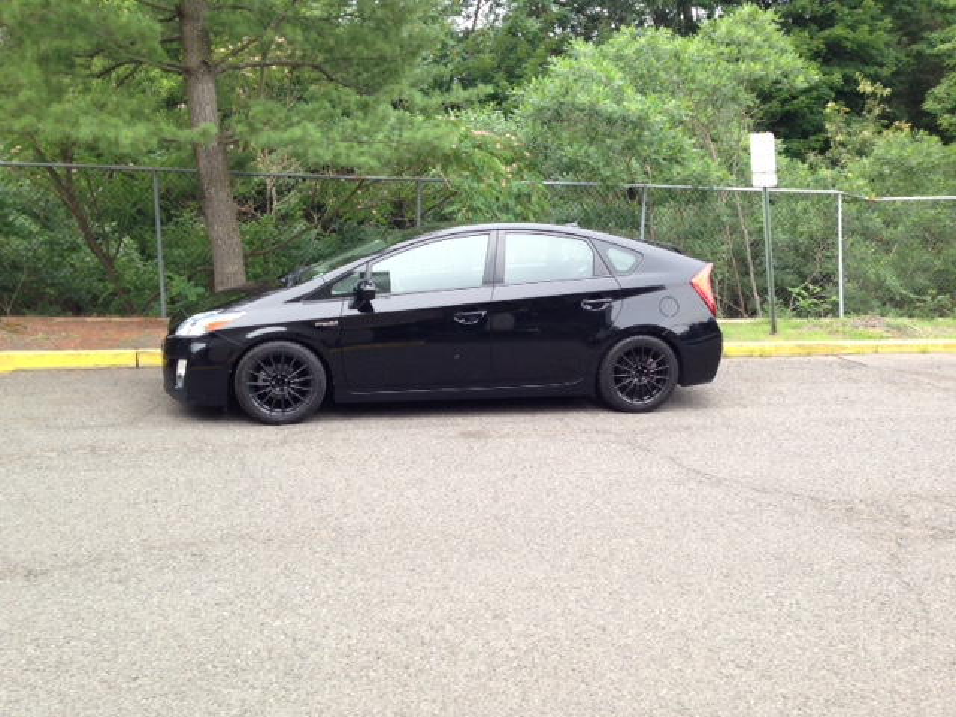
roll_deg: -2.3
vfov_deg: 42.9
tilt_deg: -10.7
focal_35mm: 33
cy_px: 358
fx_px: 911
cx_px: 478
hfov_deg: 55.4
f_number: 2.4
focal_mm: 4.12
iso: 64
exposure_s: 1/20
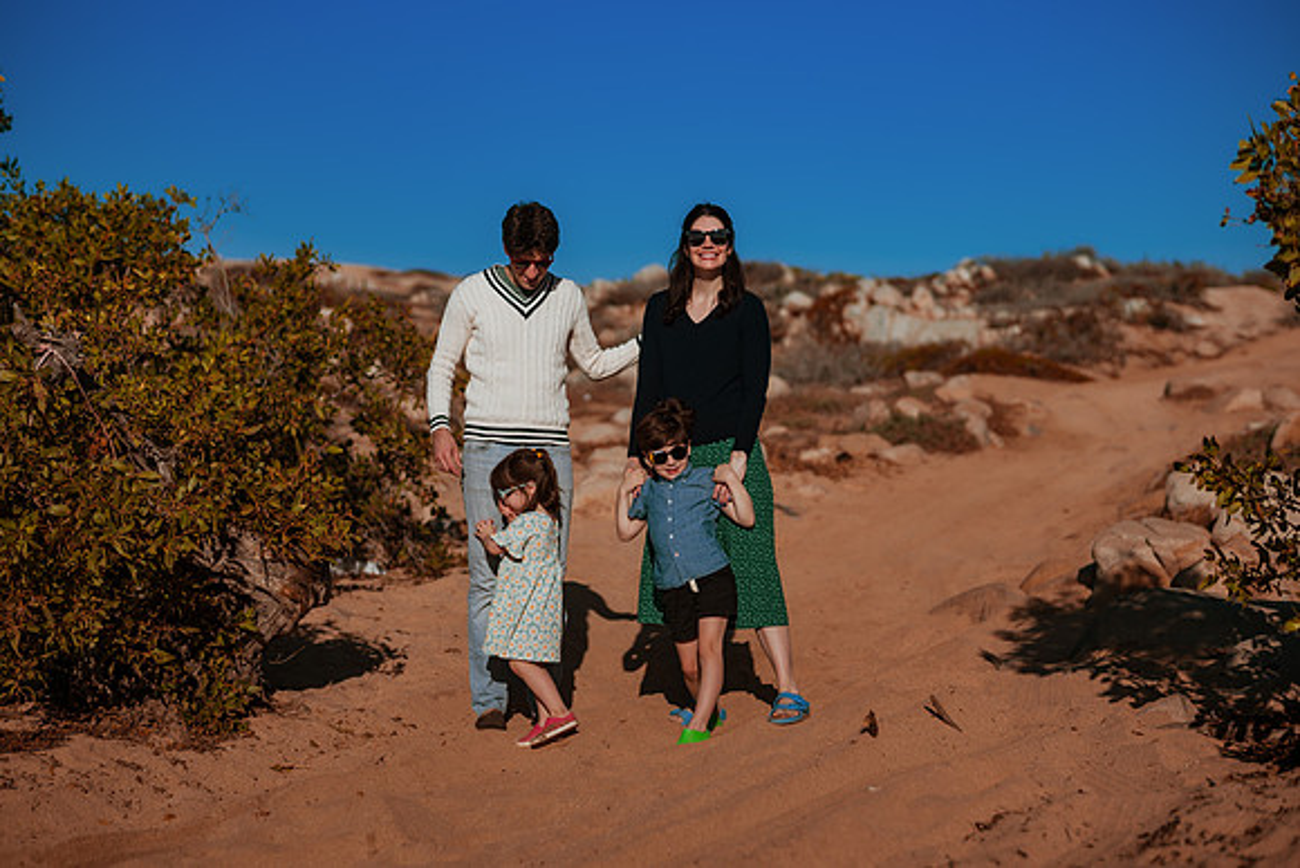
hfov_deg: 34.5
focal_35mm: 58
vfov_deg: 23.4
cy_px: 434
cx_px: 650
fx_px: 2095
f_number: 2.5
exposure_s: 1/8000
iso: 50
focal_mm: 58
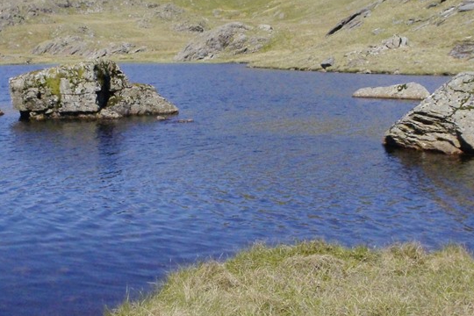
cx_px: 203
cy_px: 178
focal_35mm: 60
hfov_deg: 33.3
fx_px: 790
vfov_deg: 22.6
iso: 6400
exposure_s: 1/4000
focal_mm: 18
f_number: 11
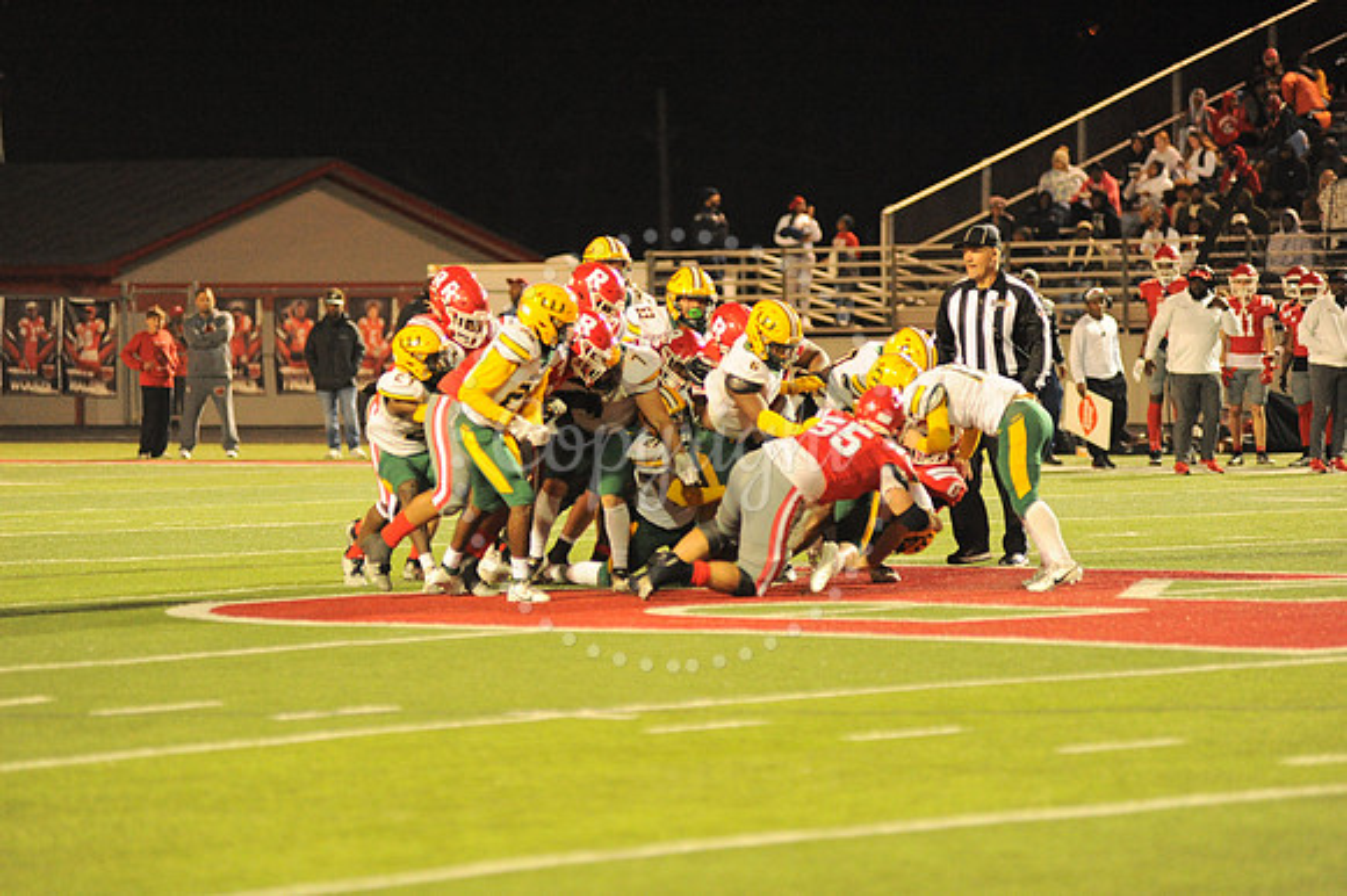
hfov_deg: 10.3
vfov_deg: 6.9
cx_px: 674
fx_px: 7479
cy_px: 448
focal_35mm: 200
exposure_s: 1/320
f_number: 3.2
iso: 5000
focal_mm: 200
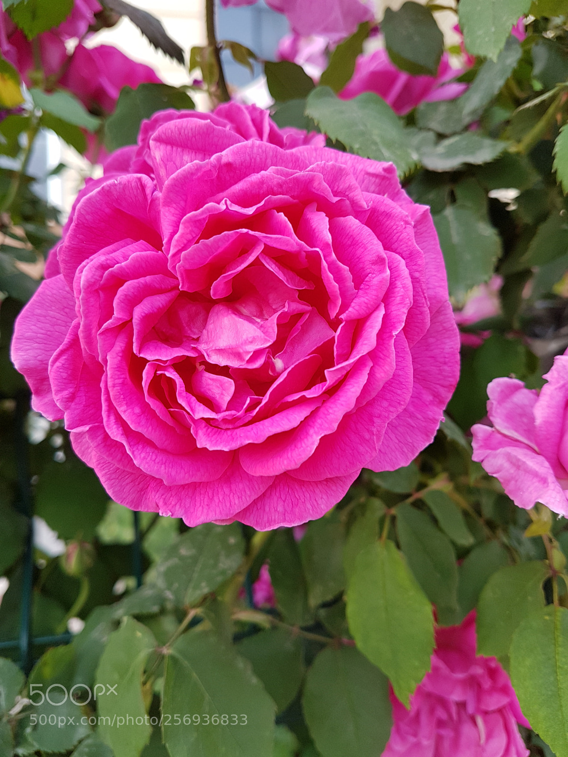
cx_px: 284
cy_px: 378
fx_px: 569
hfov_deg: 53.1
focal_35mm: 26
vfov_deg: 67.3
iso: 40
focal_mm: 4.2
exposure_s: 1/100
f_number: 1.7
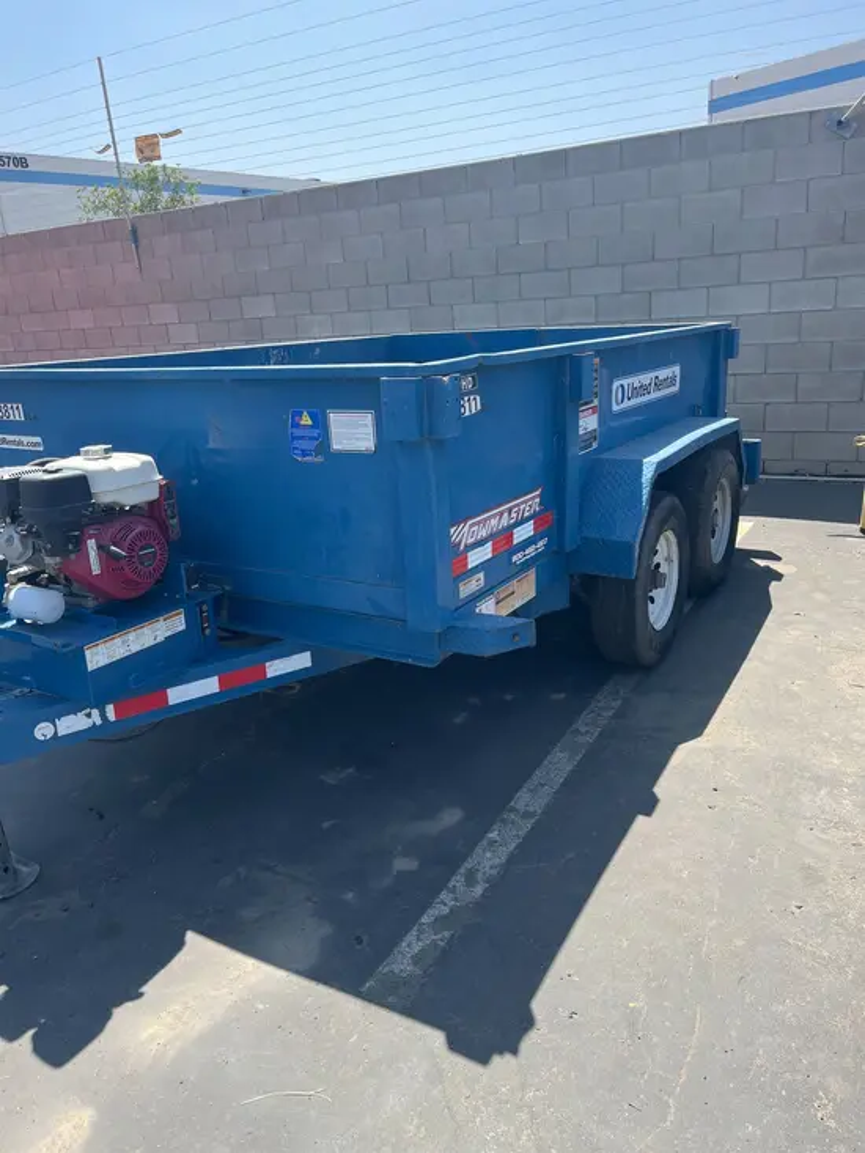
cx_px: 432
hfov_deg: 53.1
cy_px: 576
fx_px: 866
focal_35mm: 26
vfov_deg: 67.3
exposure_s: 1/1477
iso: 50
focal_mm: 5.1
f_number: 1.6
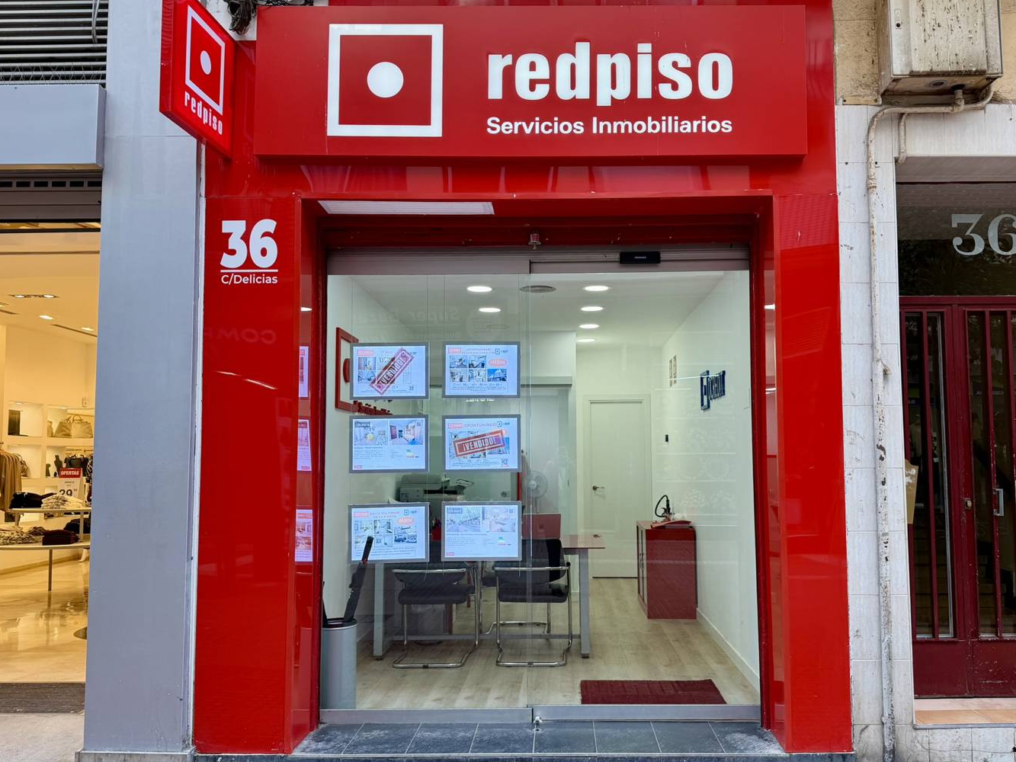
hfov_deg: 65.3
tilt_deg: +3.9
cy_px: 387
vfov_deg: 51.4
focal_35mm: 27
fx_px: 793
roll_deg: -0.9
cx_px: 490
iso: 64
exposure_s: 1/130
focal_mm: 6.76
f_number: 1.78
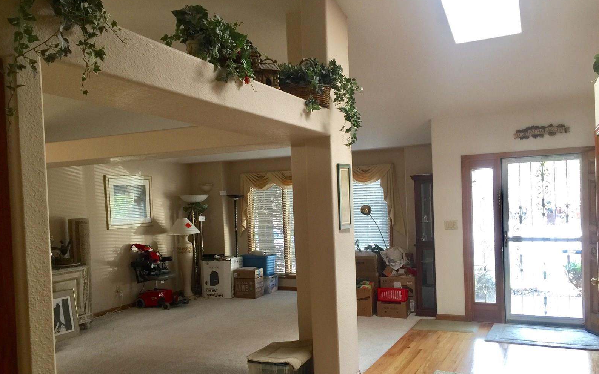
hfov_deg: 61.2
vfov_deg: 40.5
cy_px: 221
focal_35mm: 31
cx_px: 298
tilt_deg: -0.8
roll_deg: +1.5
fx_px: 506
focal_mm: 4.15
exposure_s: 1/15
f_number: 2.2
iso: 40
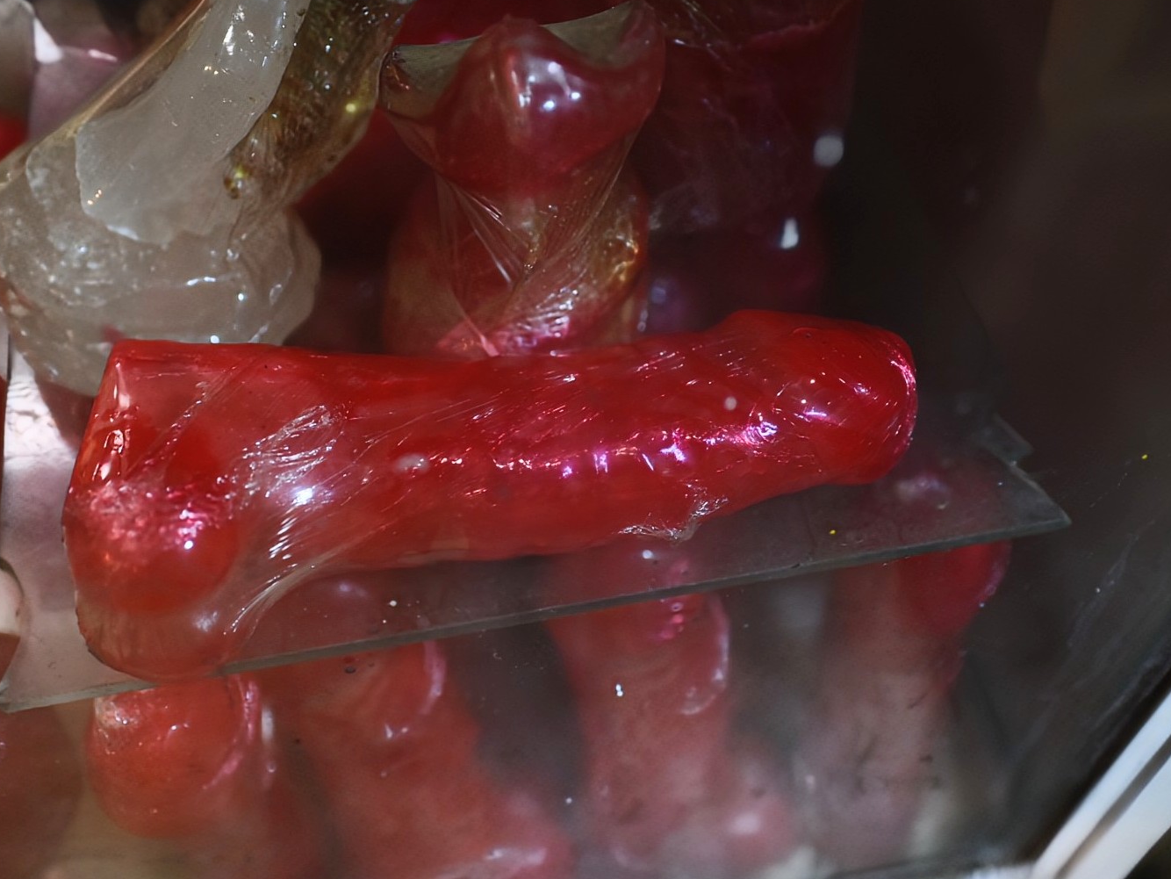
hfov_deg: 47.8
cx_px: 525
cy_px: 440
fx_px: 1320
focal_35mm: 39
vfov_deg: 36.8
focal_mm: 35
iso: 500
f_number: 2.2
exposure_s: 1/100
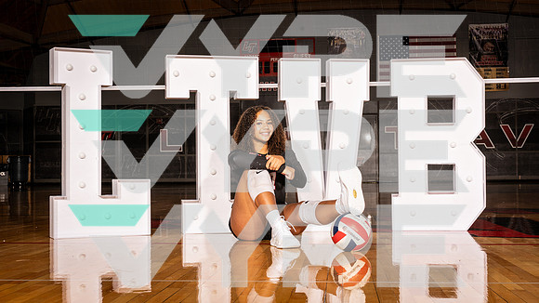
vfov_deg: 22.1
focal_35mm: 54
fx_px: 777
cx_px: 270
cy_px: 152
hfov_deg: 38.3
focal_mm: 51.9
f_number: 11
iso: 200
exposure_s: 1/250
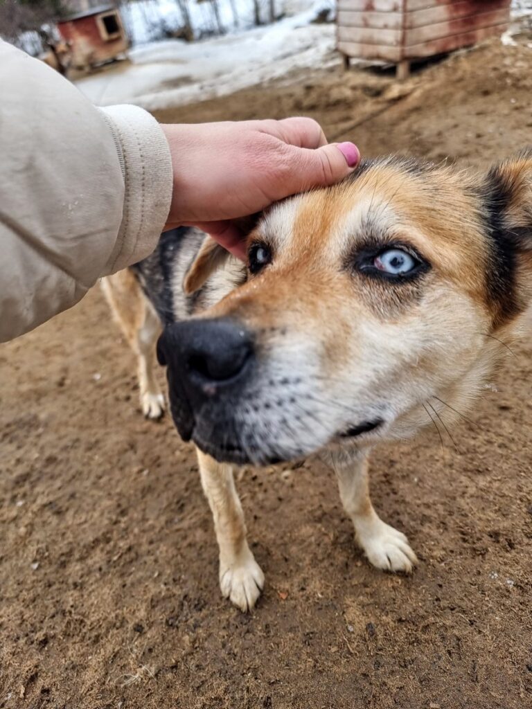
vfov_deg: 71.6
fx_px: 492
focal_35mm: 24
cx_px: 266
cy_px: 354
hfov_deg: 56.8
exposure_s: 1/253
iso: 50
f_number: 1.8
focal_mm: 6.7
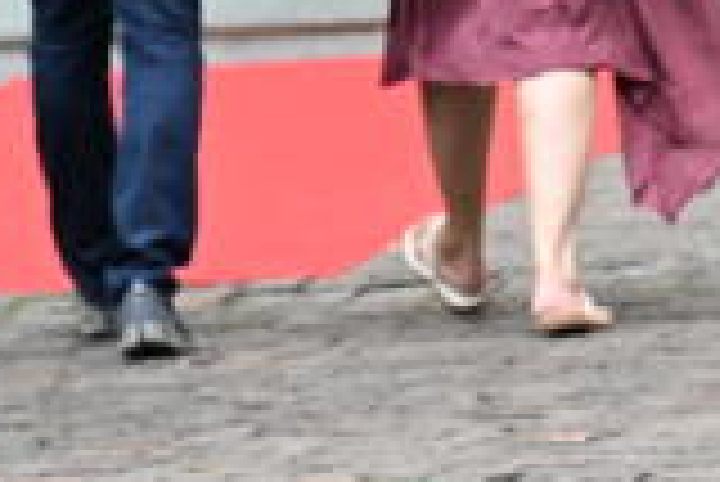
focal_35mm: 663
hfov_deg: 3.1
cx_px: 1490
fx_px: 13272
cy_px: -216
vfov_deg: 2.1
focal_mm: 103
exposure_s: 1/250
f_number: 4.5
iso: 2500
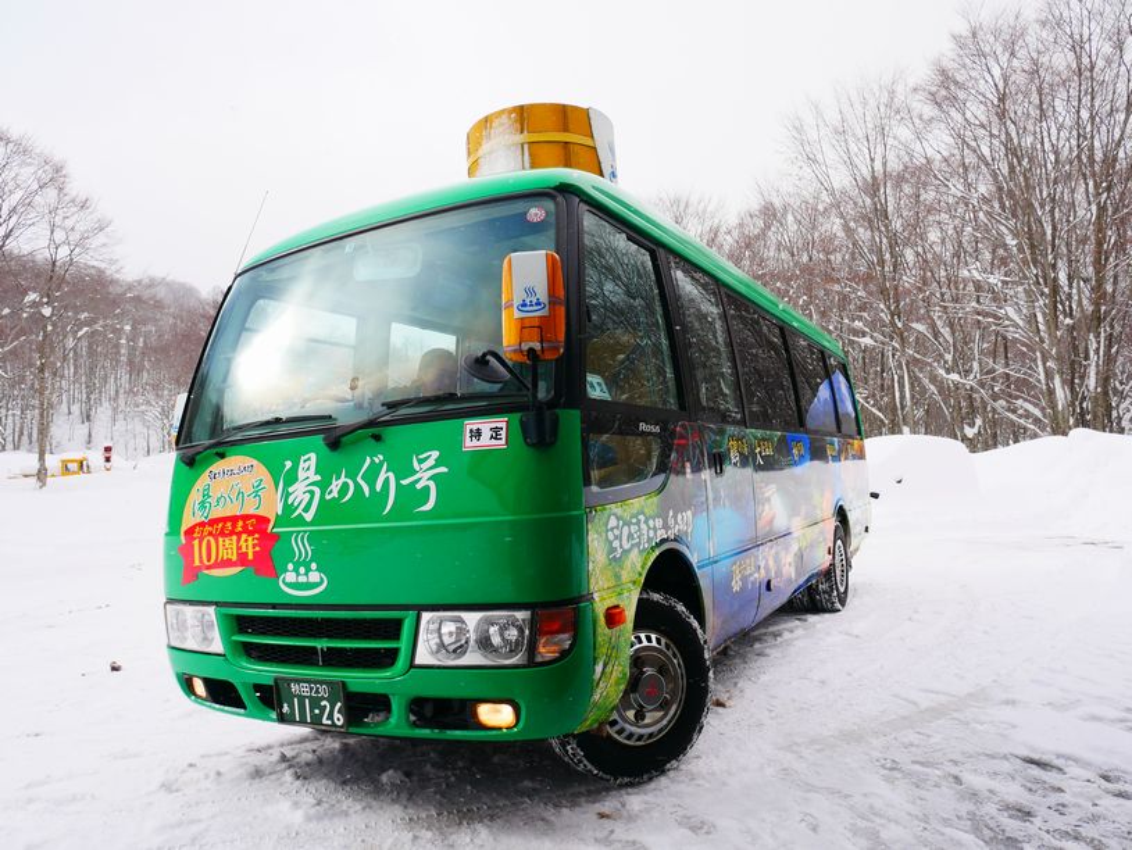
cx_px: 566
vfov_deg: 53.1
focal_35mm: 26
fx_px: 851
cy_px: 425
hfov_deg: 67.3
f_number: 7.1
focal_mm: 13
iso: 200
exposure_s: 1/400
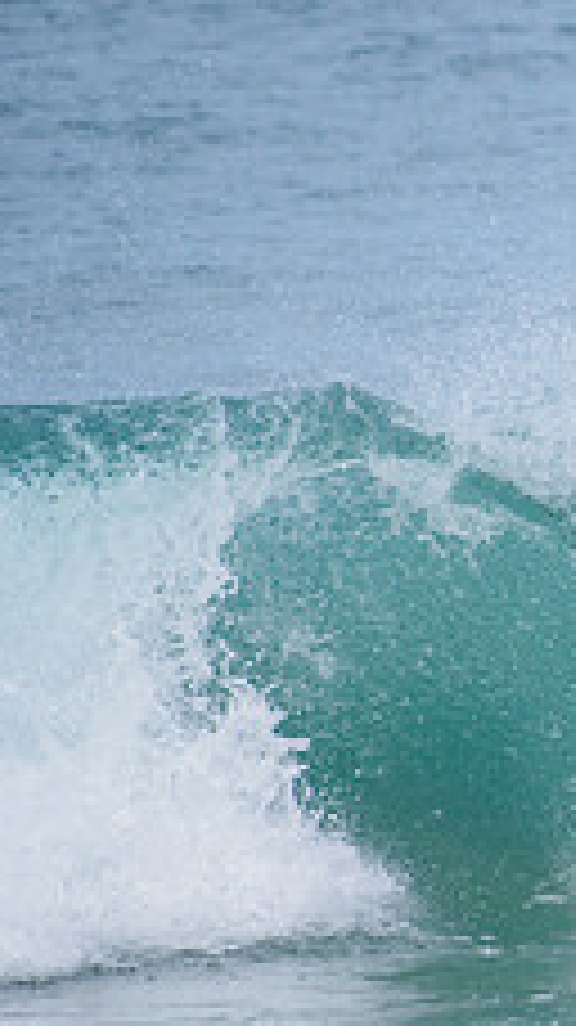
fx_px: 36275
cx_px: 1202
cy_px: 637
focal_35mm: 1334
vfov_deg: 1.6
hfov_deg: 0.9
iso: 250
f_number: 5.6
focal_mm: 500
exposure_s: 1/2000
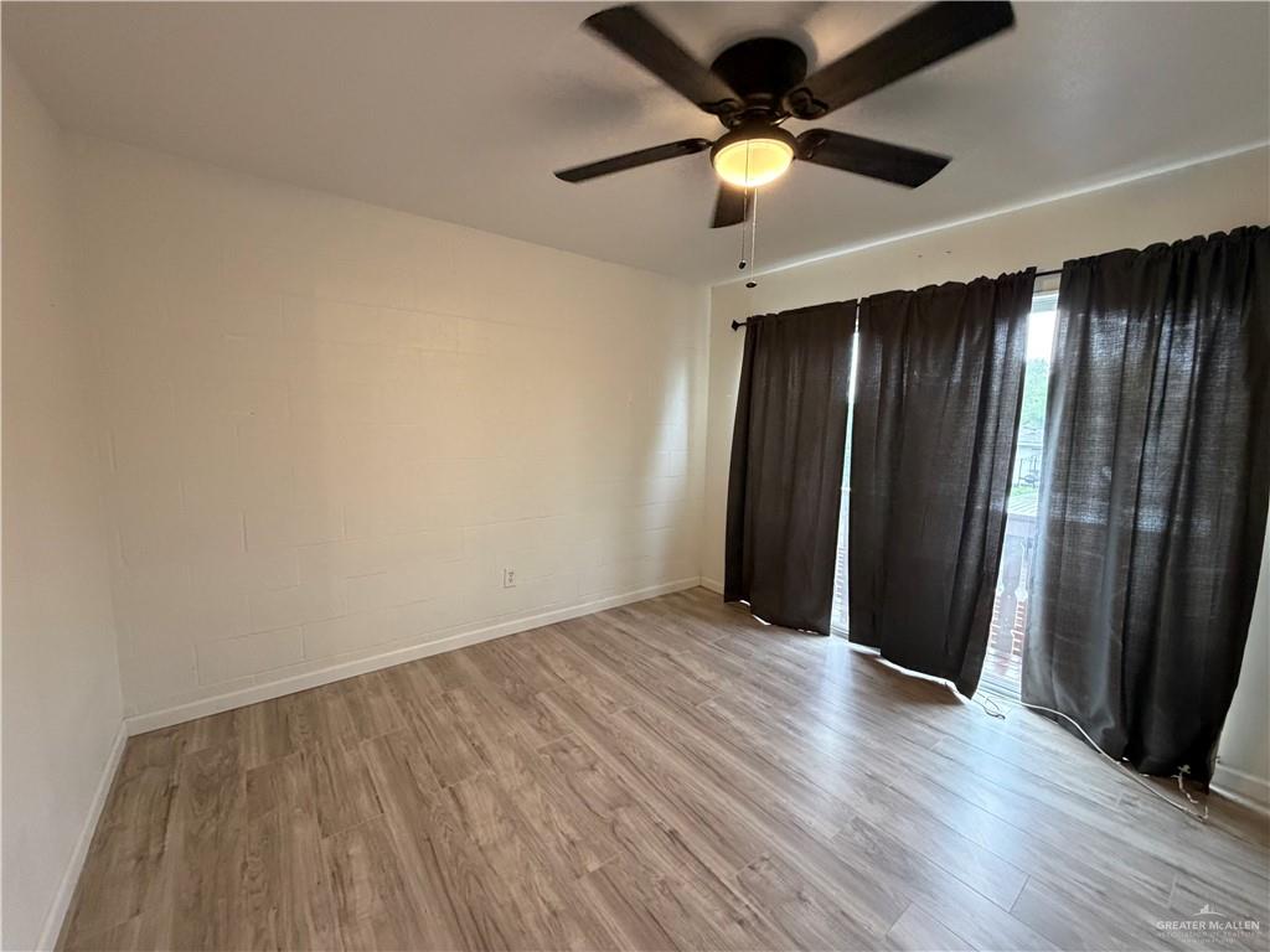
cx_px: 635
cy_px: 476
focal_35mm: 14
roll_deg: -1.1
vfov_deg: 85.7
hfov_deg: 102.1
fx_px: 514
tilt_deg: -6.8
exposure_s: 1/60
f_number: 2.2
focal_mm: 2.22
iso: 500
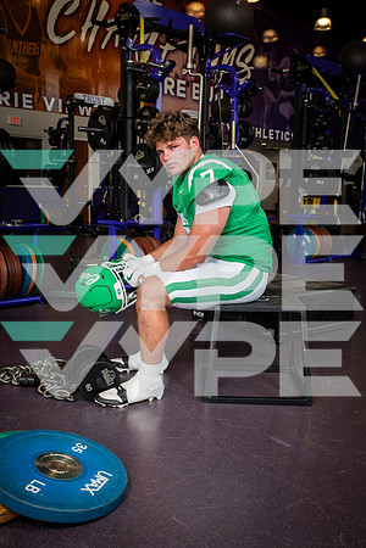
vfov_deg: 53.1
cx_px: 183
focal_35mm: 36
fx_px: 549
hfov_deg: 36.9
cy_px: 274
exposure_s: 1/250
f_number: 7.1
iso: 800
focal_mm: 36
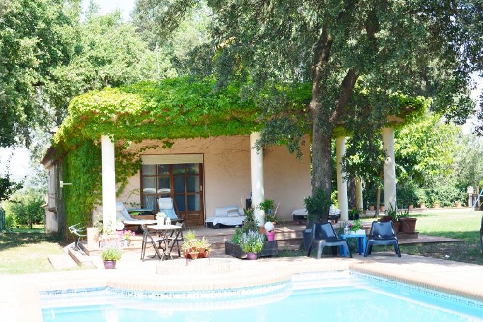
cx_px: 242
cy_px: 161
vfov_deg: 25.8
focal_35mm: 52
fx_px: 705
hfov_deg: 37.8
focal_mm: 35
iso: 400
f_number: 10
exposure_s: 1/160
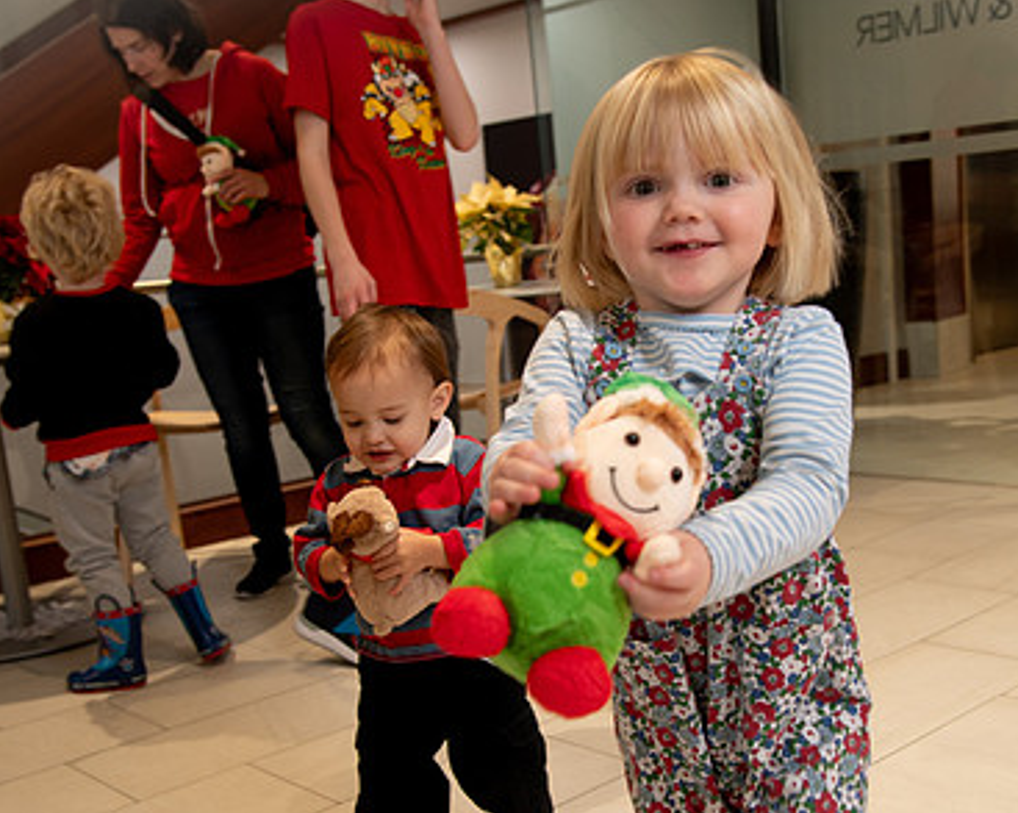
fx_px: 1385
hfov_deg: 40.2
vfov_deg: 32.6
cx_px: 602
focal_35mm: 46
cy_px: 505
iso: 1250
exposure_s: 1/200
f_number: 4.5
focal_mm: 31
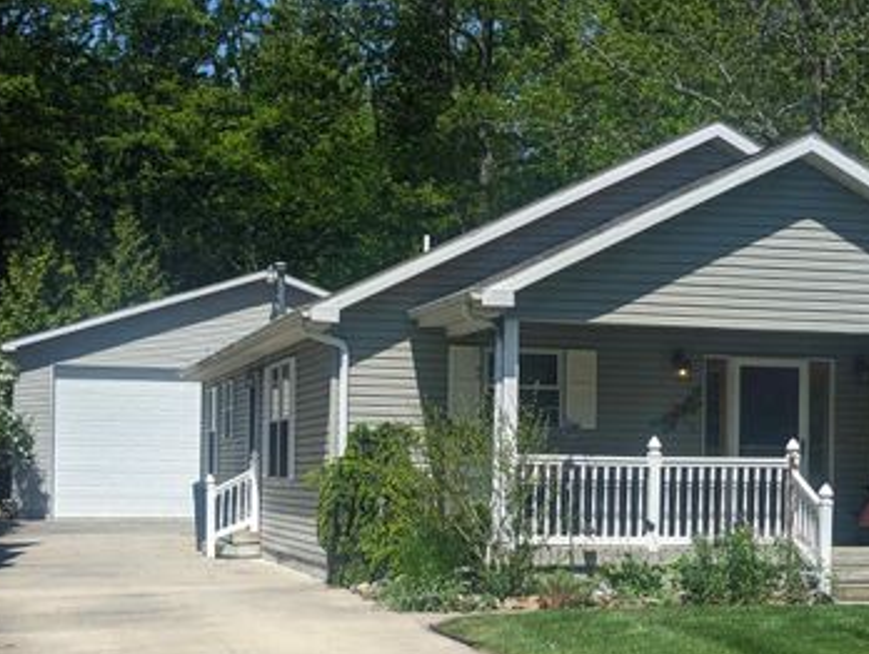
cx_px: 584
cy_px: 424
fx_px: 1735
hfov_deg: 27.9
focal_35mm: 69
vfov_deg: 21.3
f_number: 1.85
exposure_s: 1/2000
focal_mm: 6.81
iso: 44
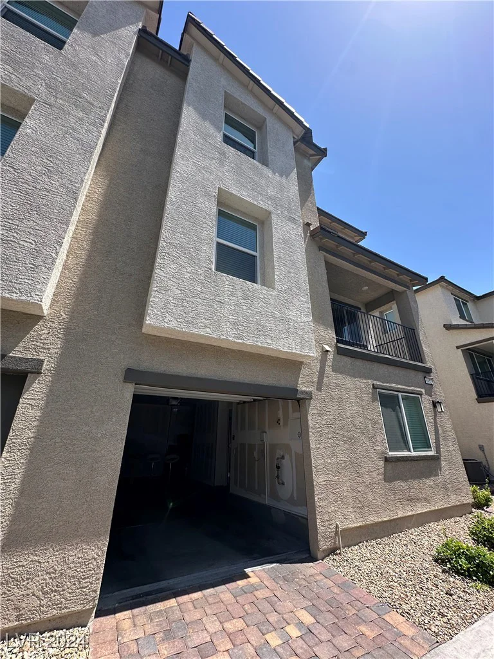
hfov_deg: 85.7
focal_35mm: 14
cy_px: 330
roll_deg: -0.3
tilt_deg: +23.1
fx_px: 266
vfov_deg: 102.1
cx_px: 247
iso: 40
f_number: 2.2
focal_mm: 2.22
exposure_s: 1/1033
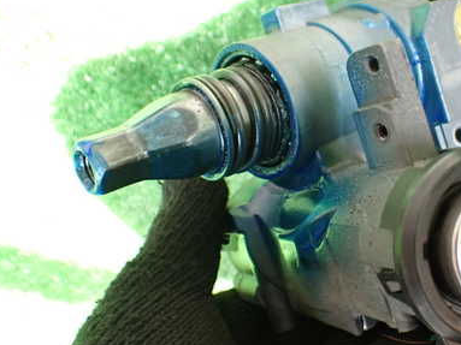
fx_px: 626
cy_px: 159
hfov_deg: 39.2
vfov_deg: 30.8
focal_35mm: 47
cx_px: 353
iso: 400
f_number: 2.3
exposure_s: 1/125
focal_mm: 5.4
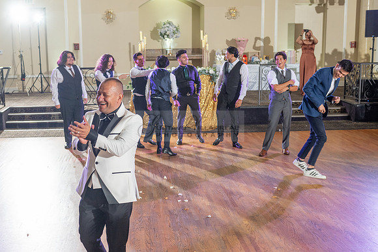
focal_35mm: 54
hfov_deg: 36.8
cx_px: 152
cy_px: 151
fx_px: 566
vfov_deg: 25.1
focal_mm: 45
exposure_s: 1/160
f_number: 4
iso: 800
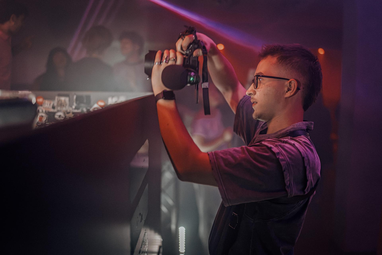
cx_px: 191
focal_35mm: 35
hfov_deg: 54.4
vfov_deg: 37.9
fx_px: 371
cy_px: 128
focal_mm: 35
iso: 4000
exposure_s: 1/50
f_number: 1.2
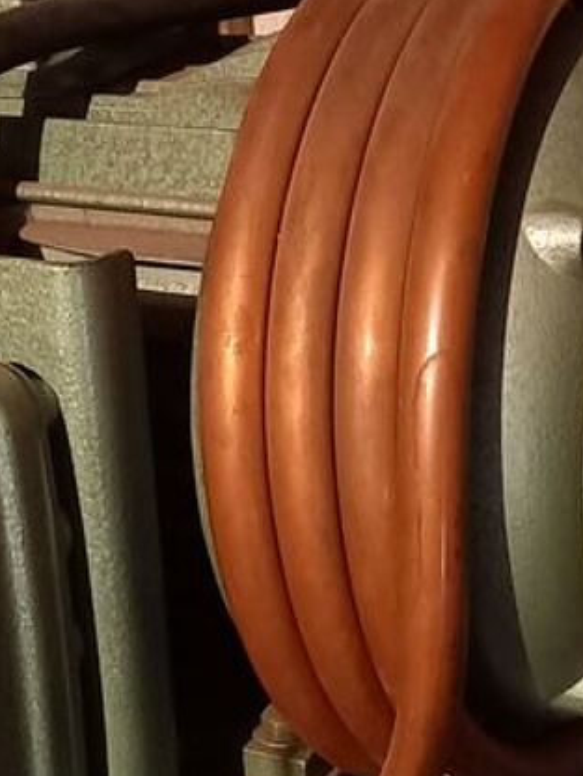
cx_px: 374
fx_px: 1796
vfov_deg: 24.3
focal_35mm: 80
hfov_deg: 18.4
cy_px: 488
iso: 2500
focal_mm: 4.65
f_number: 1.8
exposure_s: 1/16.7
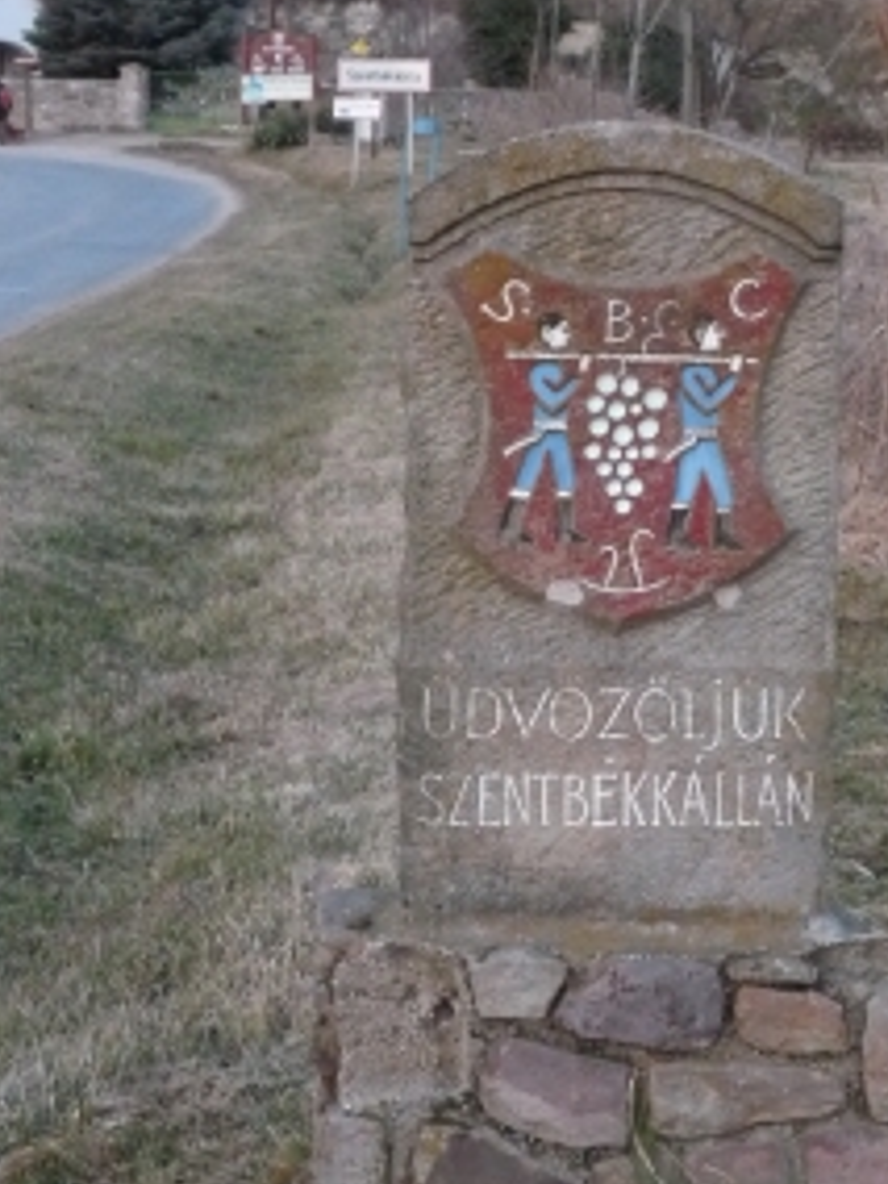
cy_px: 509
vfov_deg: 22.2
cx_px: 650
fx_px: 3010
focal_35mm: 88
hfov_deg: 16.7
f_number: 3
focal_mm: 6.9
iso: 400
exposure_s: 1/25
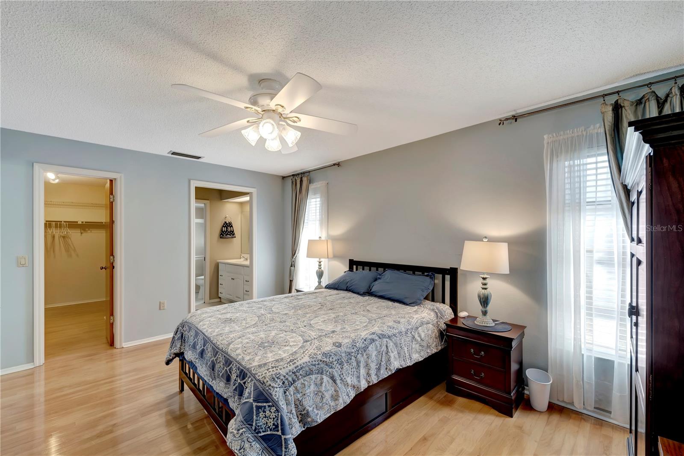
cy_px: 228
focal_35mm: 14
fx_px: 266
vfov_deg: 81.2
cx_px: 342
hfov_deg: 104.3
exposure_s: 1/20
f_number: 9
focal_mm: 14
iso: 250
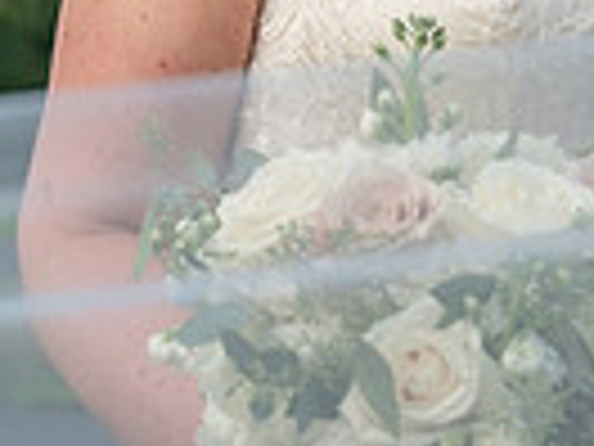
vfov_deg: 8.0
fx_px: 3157
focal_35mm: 184
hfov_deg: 10.7
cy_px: -140
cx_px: 144
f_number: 4
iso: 160
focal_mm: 41
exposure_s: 1/250
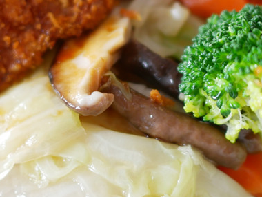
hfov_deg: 24.7
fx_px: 598
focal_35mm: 79
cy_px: 83
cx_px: 130
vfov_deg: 18.7
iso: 250
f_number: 1.7
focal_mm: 15
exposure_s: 1/60
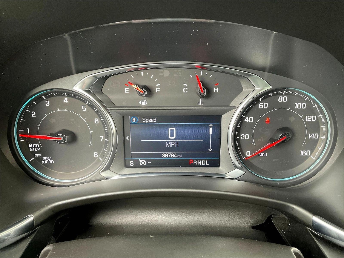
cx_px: 172
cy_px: 129
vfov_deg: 48.2
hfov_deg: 61.7
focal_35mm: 29
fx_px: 288
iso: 160
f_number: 1.8
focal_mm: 3
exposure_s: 1/60
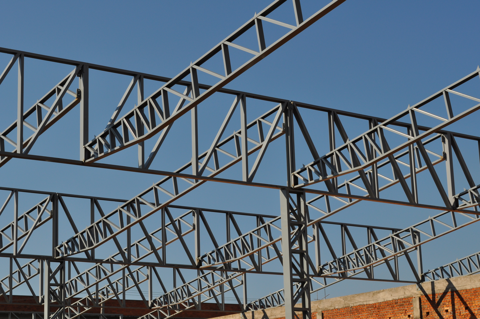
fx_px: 1099
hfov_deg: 24.6
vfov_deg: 16.5
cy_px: 160
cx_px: 240
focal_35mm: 82
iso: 200
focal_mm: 55
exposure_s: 1/400
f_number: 10
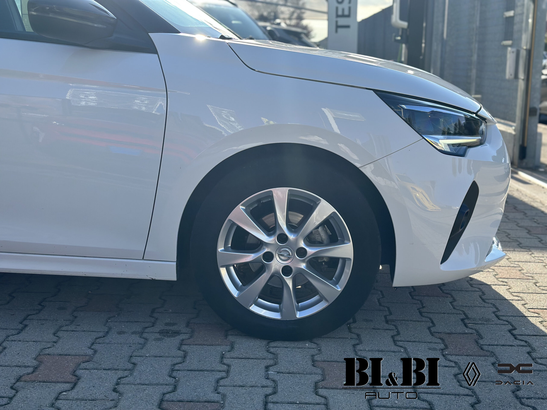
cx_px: 274
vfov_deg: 30.3
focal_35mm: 48
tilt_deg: -11.3
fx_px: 758
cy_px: 205
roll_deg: +0.4
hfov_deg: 39.7
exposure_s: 1/2890
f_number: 1.78
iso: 100
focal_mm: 6.86
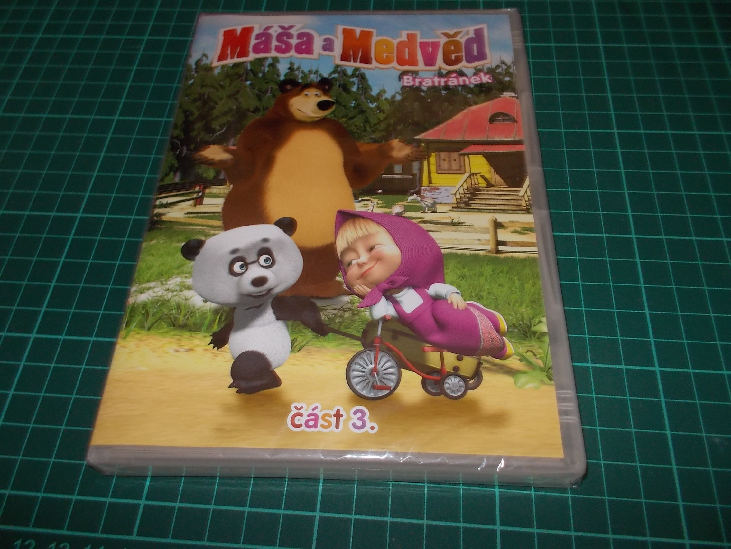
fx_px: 612
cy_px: 274
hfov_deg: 61.7
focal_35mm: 29
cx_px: 366
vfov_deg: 48.2
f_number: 3.3
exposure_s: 1/30
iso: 200
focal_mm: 4.1
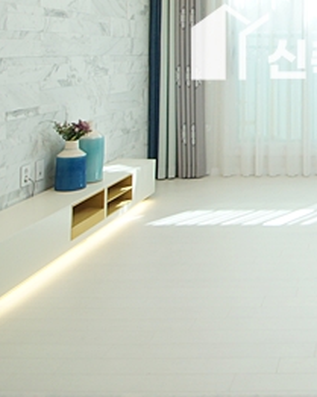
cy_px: 36
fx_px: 505
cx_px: 378
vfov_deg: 39.7
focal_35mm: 43
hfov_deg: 29.9
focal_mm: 10
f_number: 4
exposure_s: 1/250
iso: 400
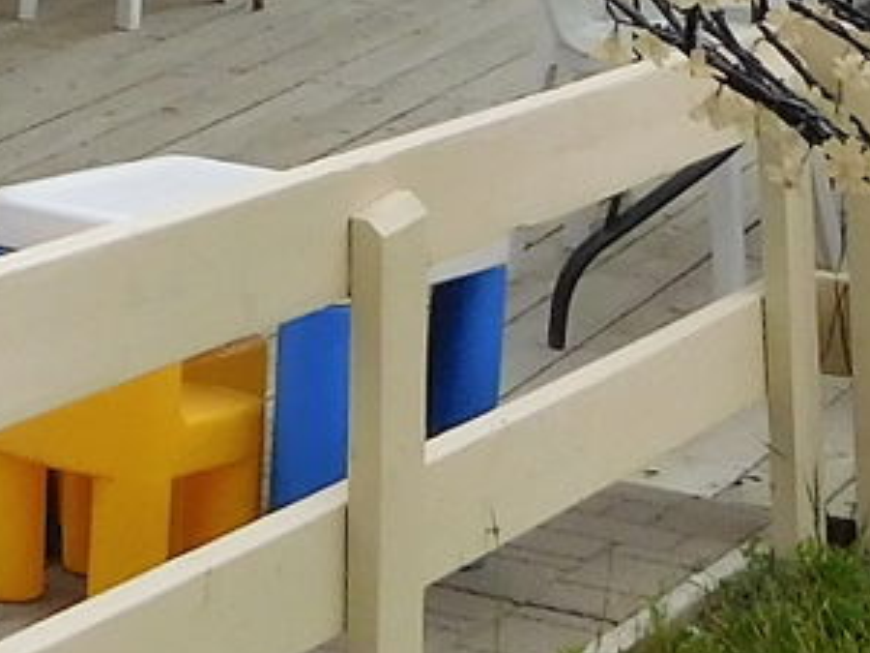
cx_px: -670
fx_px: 4021
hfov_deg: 11.5
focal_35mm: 160
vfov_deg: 8.7
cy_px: -728
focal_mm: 4.5
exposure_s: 1/400
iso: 125
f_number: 3.4
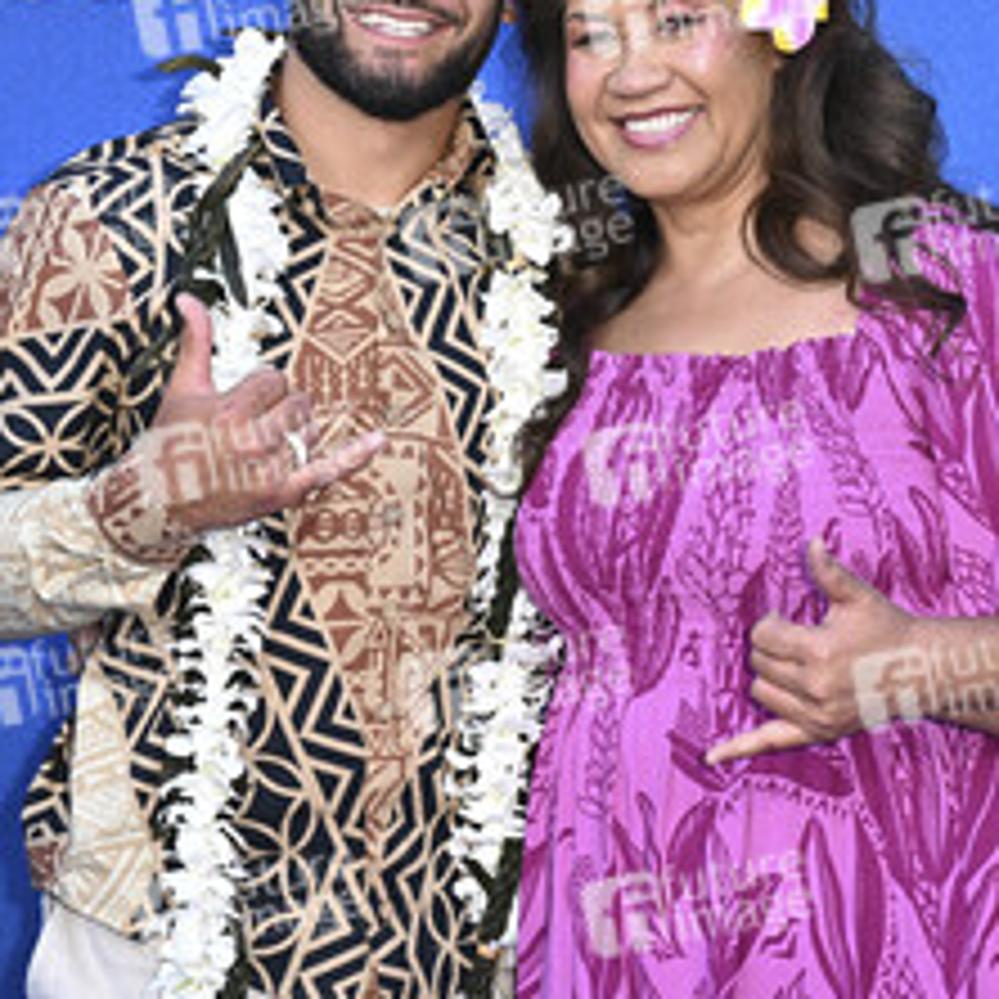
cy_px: 342
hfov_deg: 17.1
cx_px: 578
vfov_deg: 17.0
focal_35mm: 102
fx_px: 3330
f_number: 6.3
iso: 1000
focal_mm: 59
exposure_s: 1/250
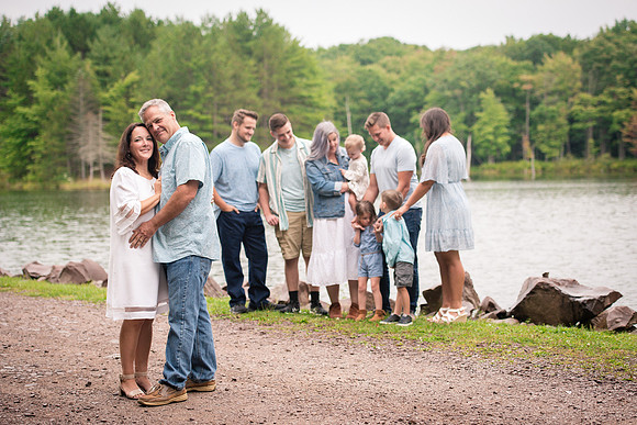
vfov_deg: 18.2
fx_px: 1330
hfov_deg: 26.9
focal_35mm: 75
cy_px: 227
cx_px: 328
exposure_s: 1/1000
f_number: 3.2
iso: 800
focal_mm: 70
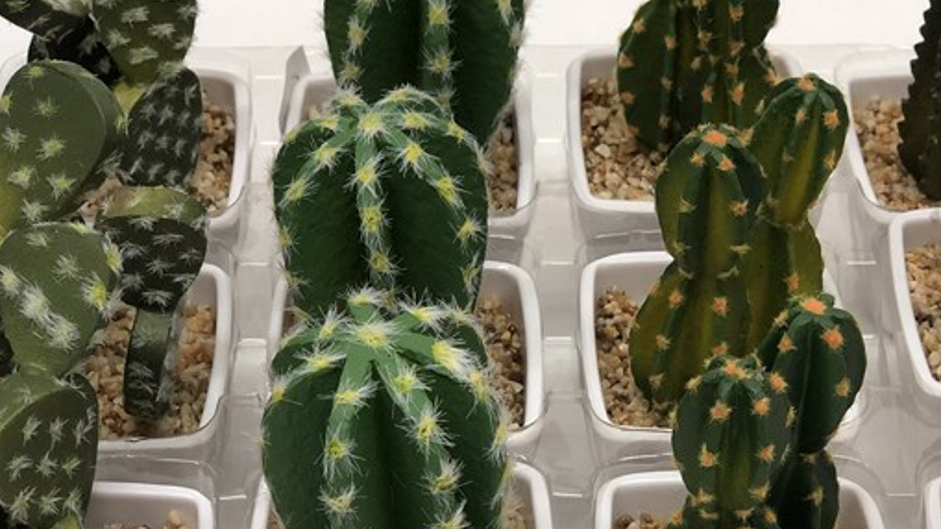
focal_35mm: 89
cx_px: 597
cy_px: 320
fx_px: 2220
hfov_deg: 23.9
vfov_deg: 13.6
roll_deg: -0.4
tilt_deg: -42.9
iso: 100
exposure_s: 1/50
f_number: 2.4
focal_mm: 6
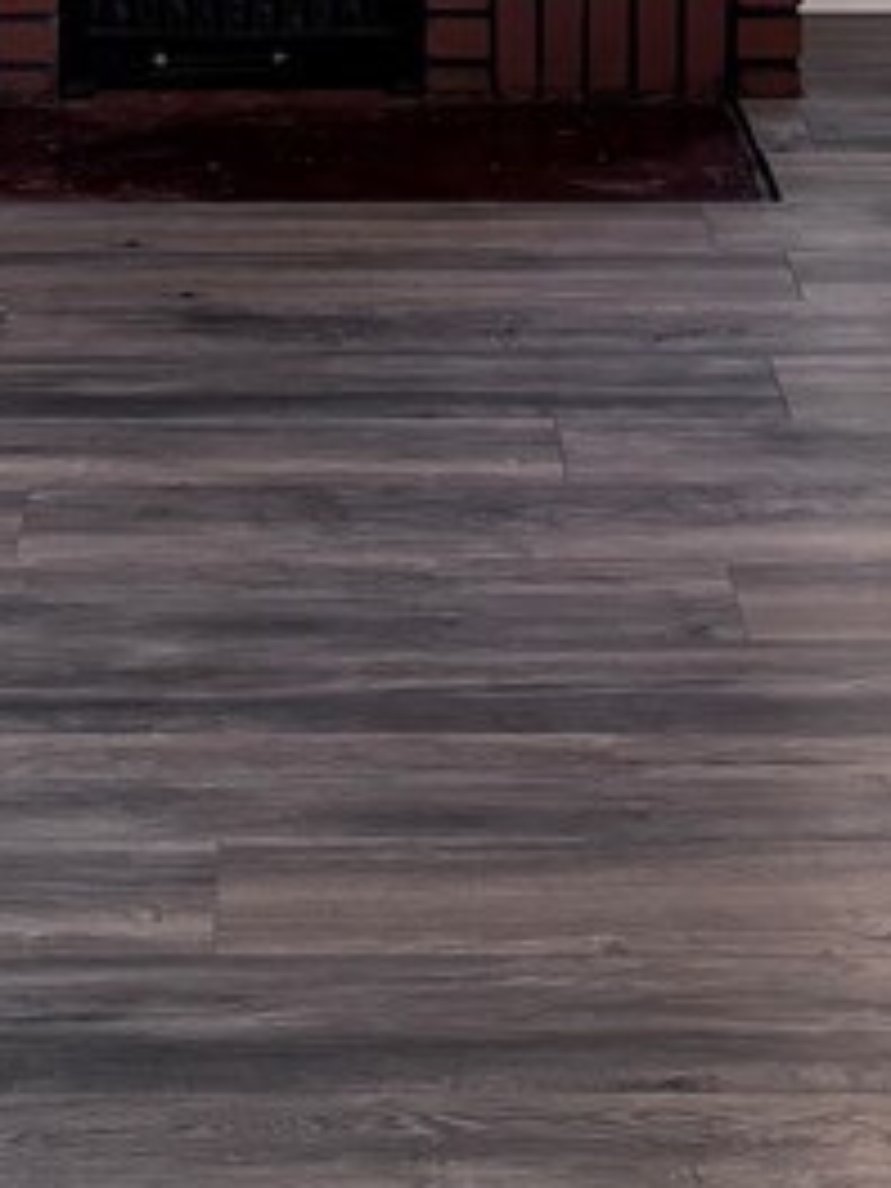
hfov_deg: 14.6
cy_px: -414
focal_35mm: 101
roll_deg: +0.7
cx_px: 342
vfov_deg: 18.0
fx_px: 3466
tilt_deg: -7.0
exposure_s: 1/74
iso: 125
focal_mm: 5.96
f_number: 1.6
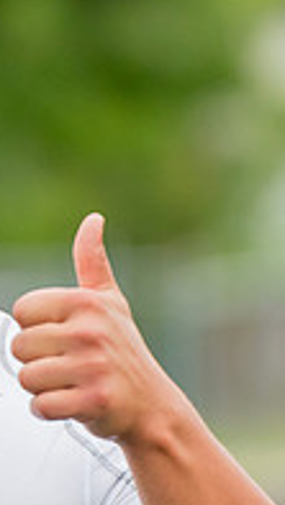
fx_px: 9567
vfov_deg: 3.0
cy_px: 240
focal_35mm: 713
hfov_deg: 1.7
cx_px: -249
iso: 1250
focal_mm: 200
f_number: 3.2
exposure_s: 1/3200
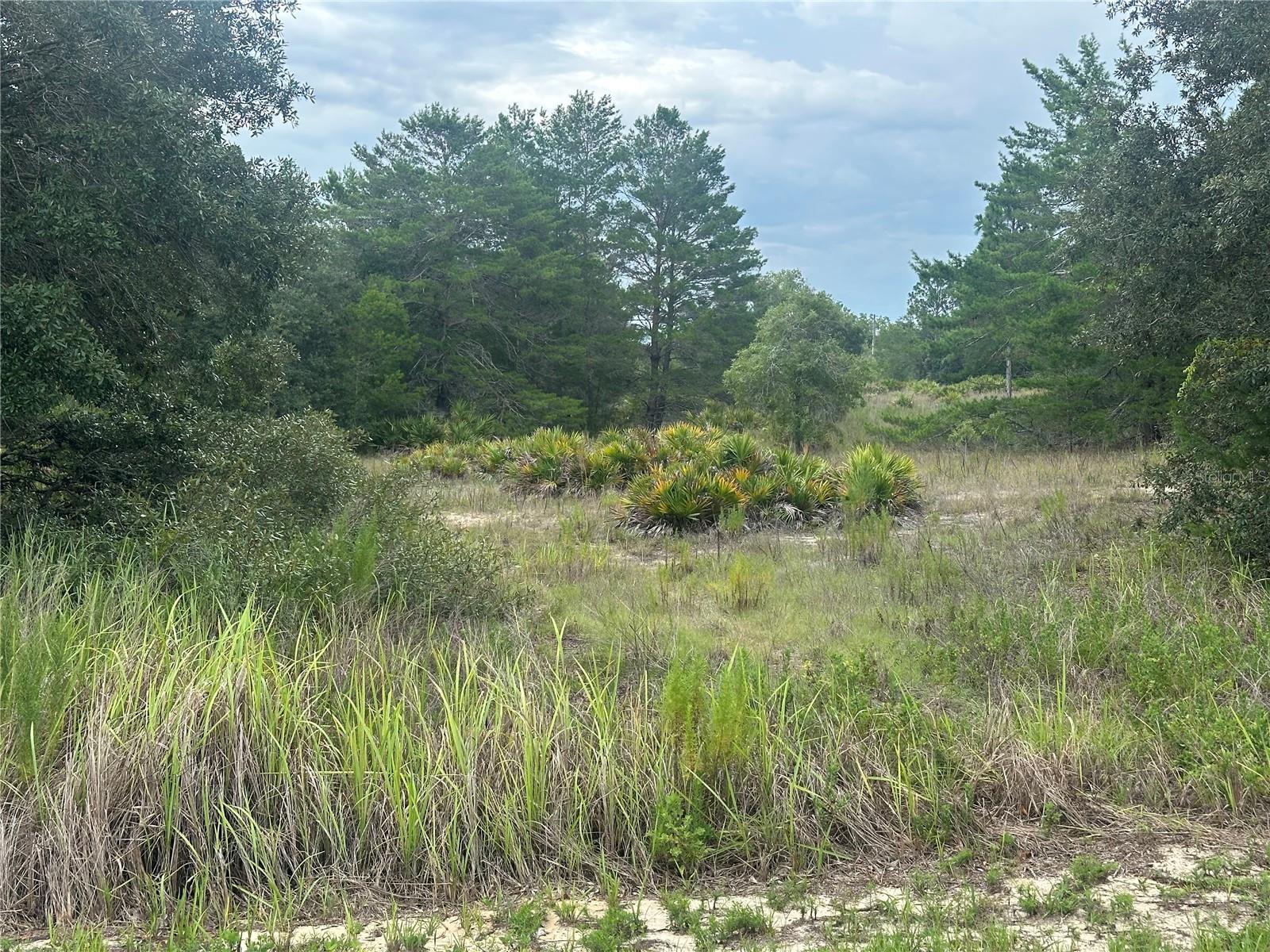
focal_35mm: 48
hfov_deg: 39.7
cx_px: 635
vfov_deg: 30.3
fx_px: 1761
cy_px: 476
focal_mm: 6.86
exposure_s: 1/919
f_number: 1.78
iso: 64
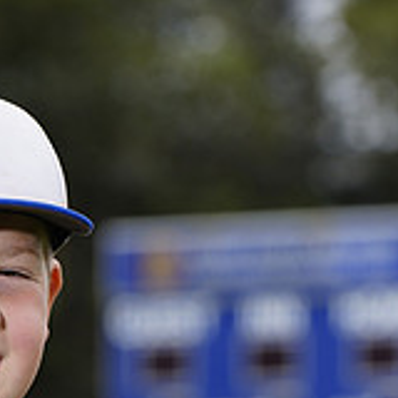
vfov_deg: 3.2
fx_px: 6998
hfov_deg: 3.3
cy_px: 560
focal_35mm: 538
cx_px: 16
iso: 100
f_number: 6.3
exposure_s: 1/250
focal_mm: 175
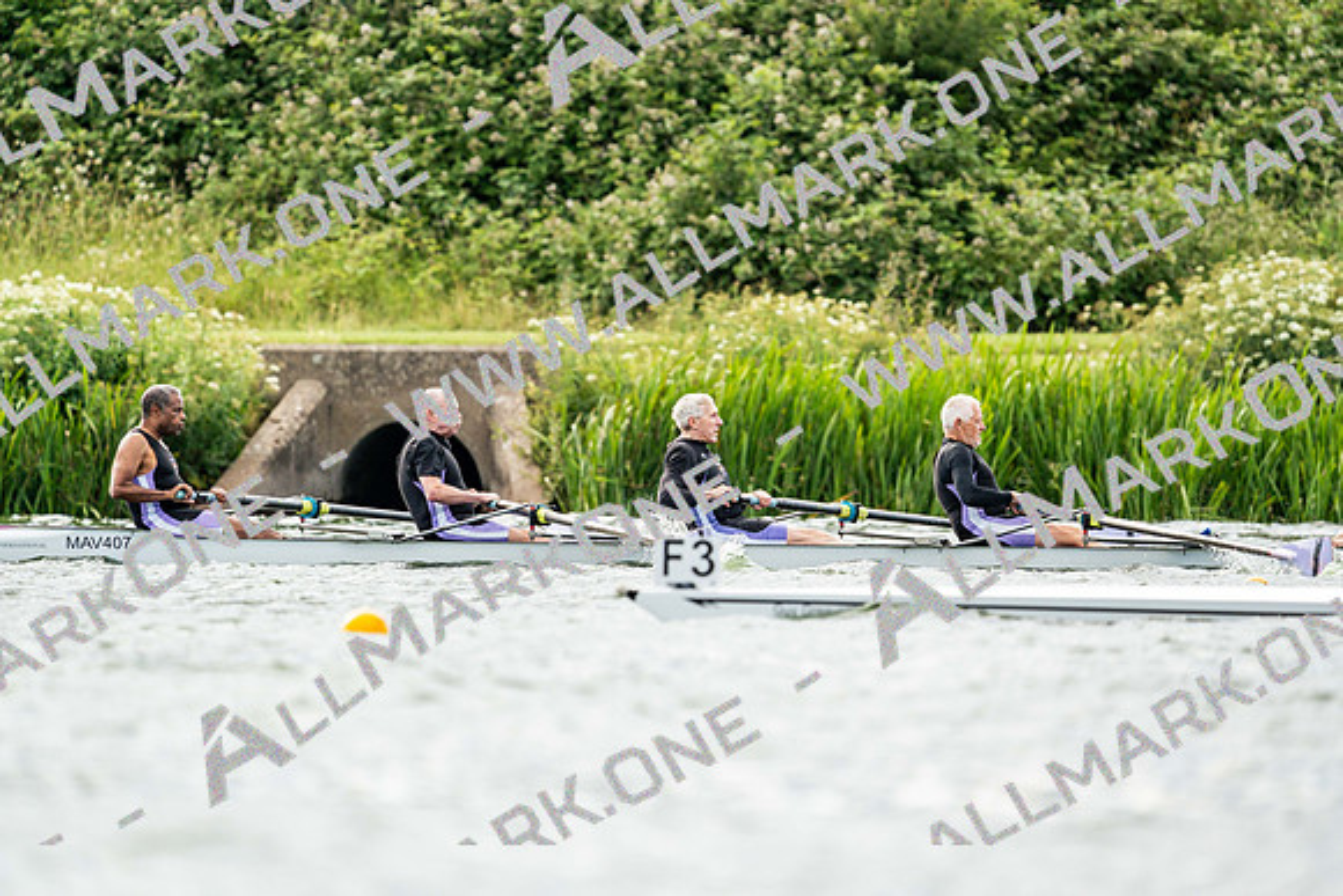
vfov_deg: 3.0
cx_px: 672
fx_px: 17276
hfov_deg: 4.5
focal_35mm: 463
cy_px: 448
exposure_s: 1/2000
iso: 800
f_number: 6.3
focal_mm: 463
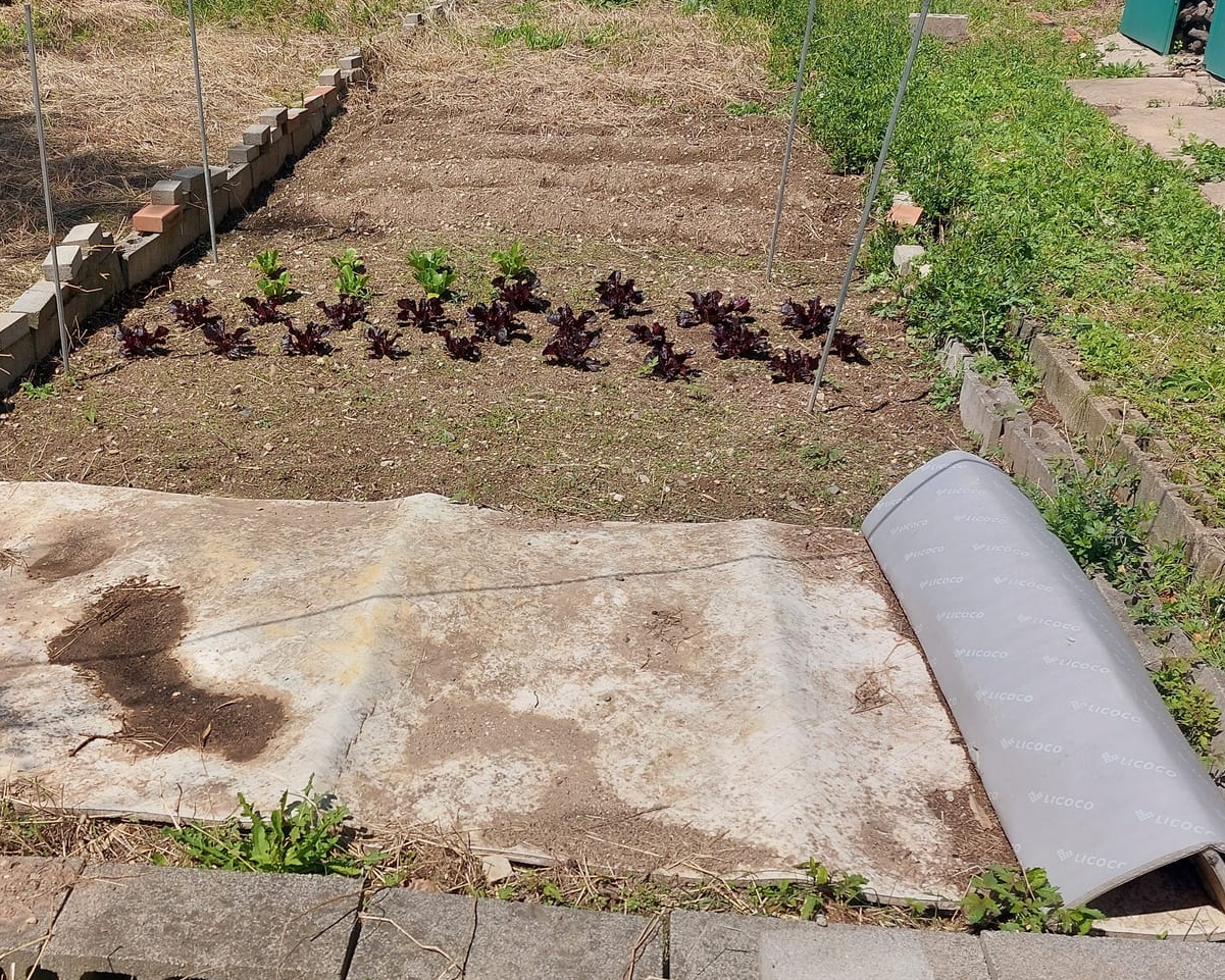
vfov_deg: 38.2
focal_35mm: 39
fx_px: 1414
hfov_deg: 46.3
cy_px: 540
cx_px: 439
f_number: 1.8
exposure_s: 1/1560
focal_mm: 5.23
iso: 25
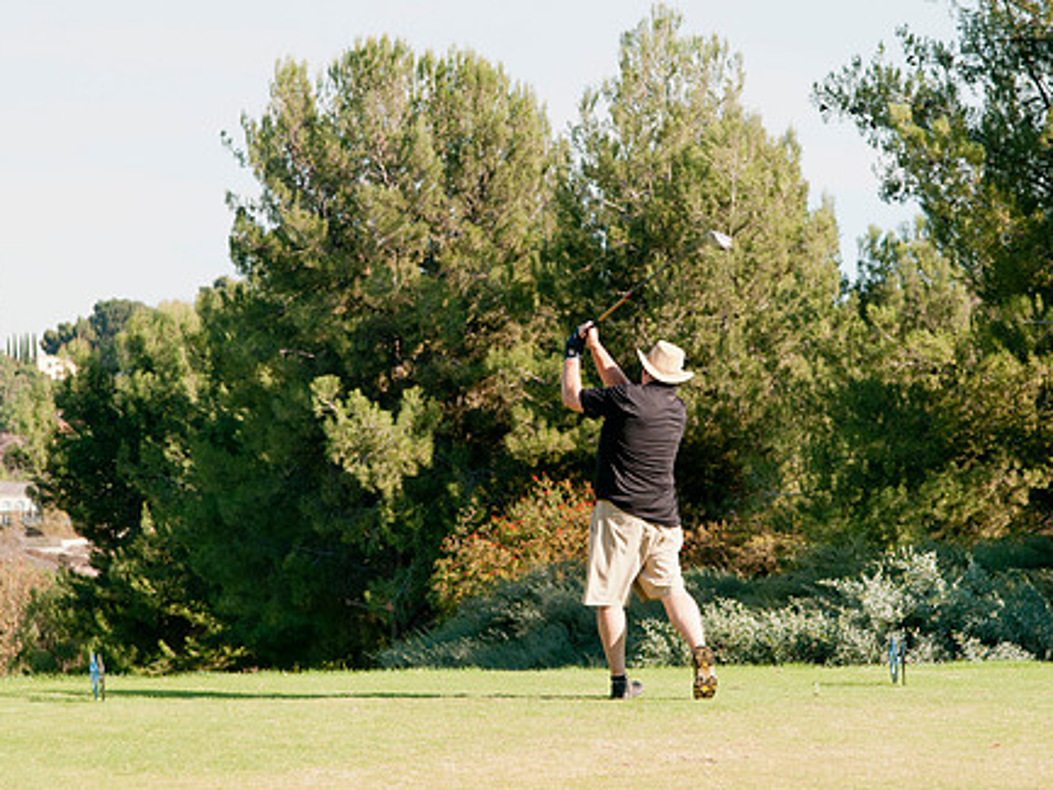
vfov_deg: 14.0
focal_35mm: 106
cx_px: 576
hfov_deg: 18.5
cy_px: 351
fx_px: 3225
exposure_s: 1/160
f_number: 6.3
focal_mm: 55
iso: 250
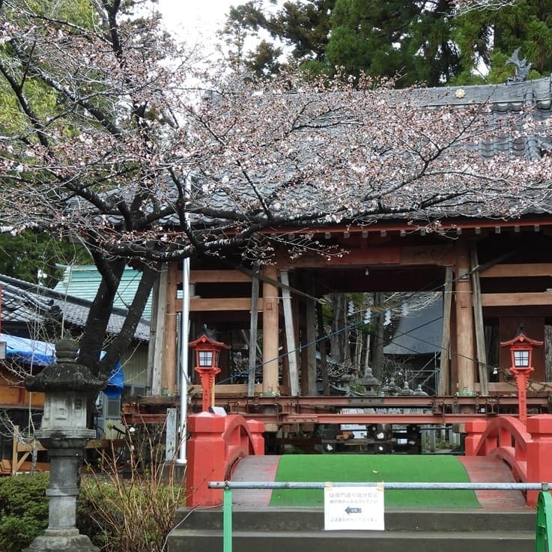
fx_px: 1082
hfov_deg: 28.6
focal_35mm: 60
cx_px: 327
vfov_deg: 28.6
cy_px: 276
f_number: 3.5
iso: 100
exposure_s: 1/160
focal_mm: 8.9
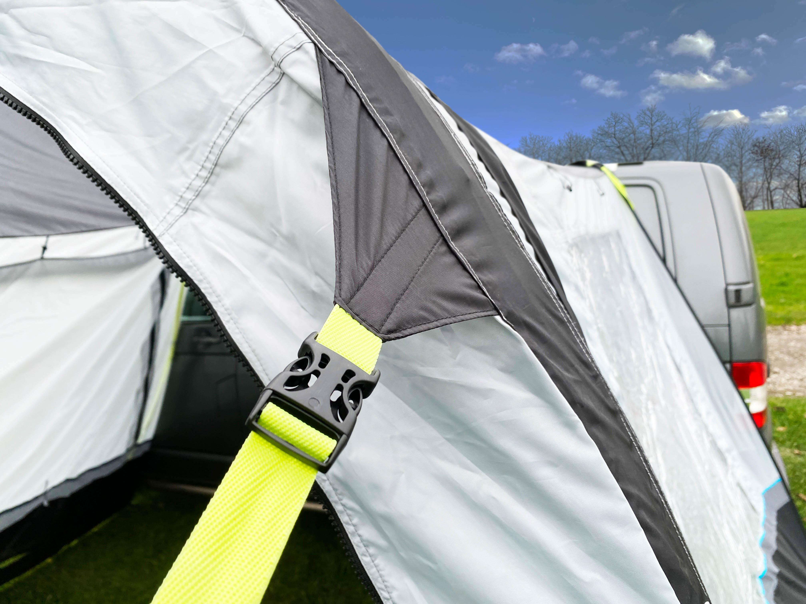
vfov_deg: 53.1
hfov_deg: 67.3
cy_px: 302
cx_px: 403
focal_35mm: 26
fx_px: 605
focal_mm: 4.25
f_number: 1.8
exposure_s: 1/122
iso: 40
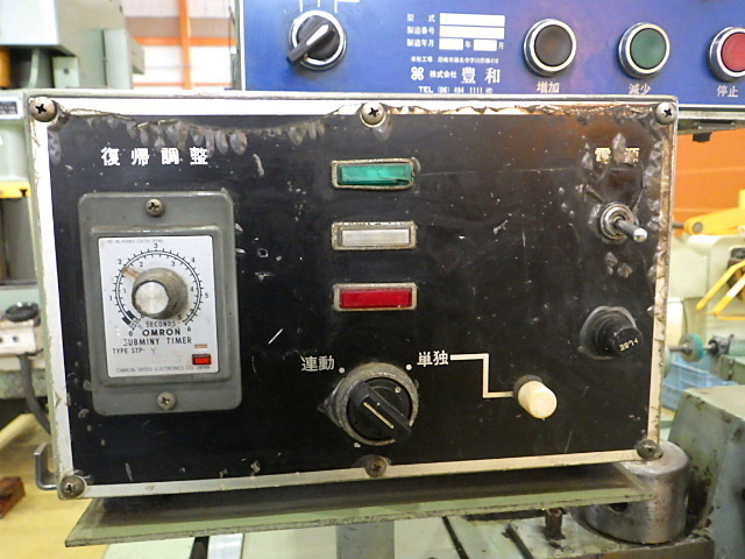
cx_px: 372
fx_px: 603
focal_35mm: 28
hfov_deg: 63.4
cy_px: 280
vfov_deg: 49.7
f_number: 3.5
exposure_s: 1/40
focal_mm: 5
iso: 1600
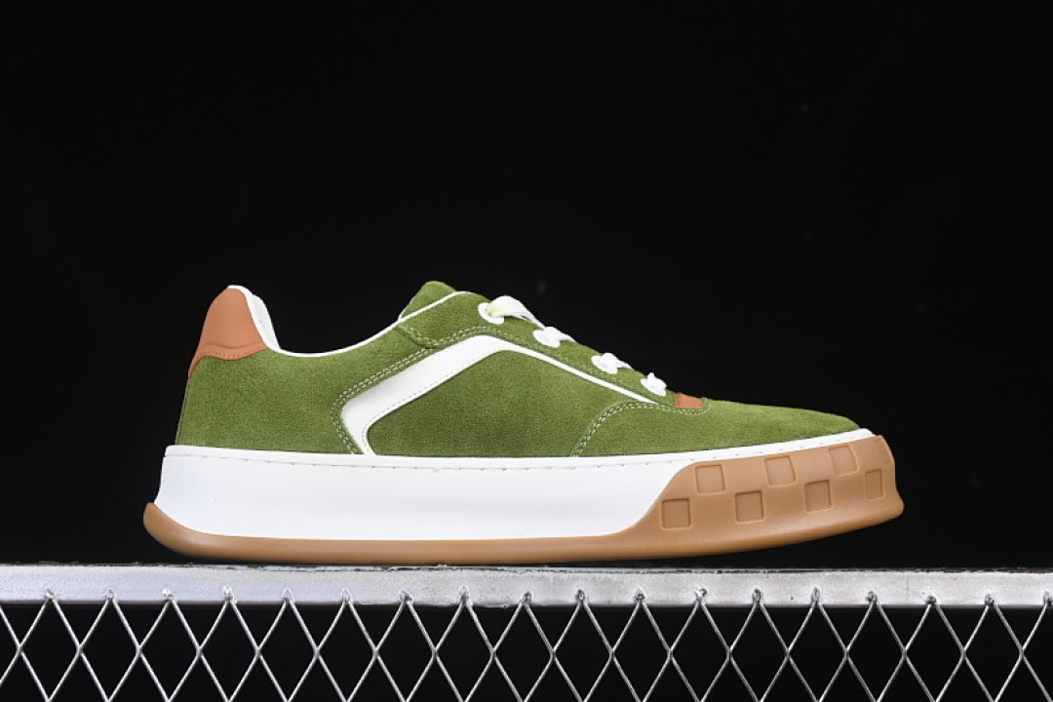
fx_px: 2194
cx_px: 526
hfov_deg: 27.0
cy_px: 351
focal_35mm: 75
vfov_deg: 18.2
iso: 160
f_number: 7.1
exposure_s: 1/80
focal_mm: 50
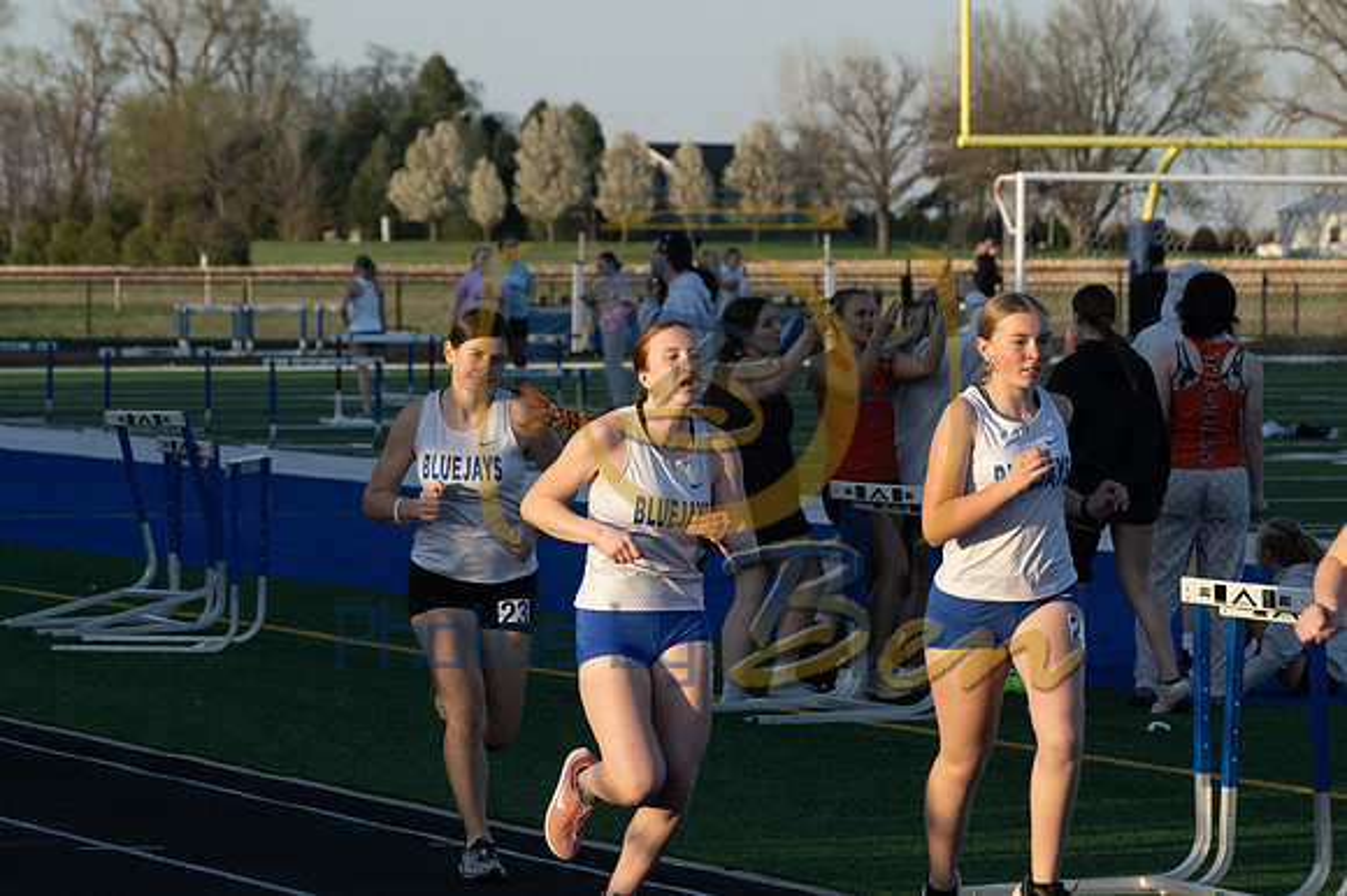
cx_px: 674
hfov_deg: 9.2
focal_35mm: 225
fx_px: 8414
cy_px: 448
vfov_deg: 6.1
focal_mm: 150
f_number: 8
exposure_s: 1/1000
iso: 1000
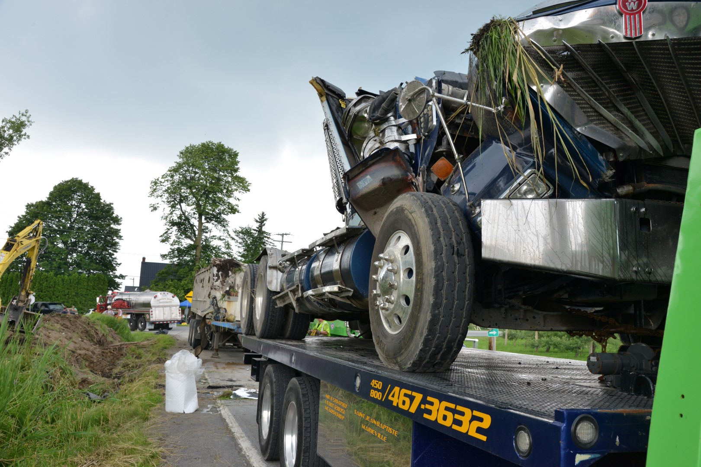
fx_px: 604
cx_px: 350
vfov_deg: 42.3
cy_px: 234
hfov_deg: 60.3
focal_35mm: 31
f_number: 10
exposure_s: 1/250
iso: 800
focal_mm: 31
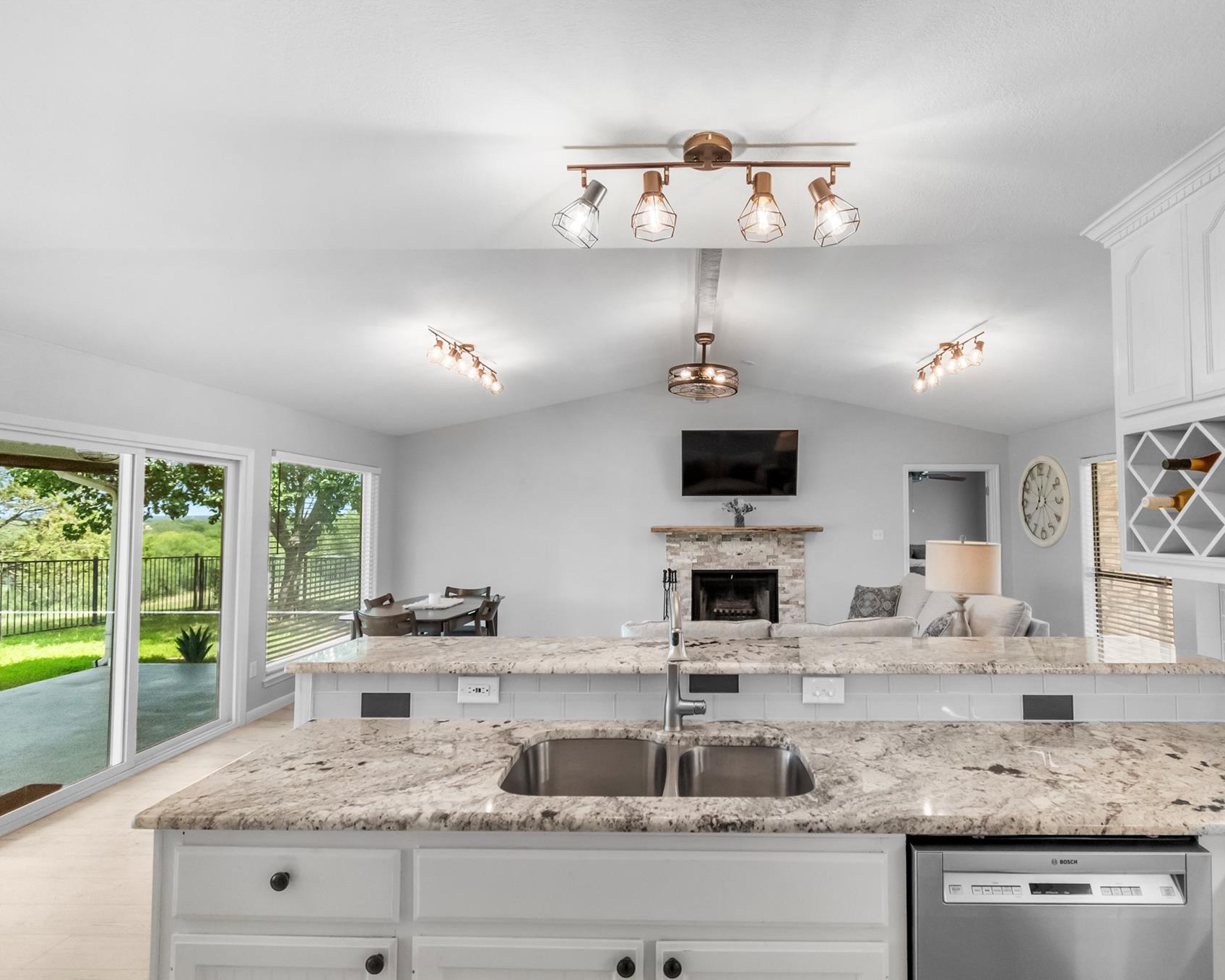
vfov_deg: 77.0
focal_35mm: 17
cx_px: 683
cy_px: 491
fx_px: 616
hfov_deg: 89.3
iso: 2500
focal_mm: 10
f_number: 4.5
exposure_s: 1/125
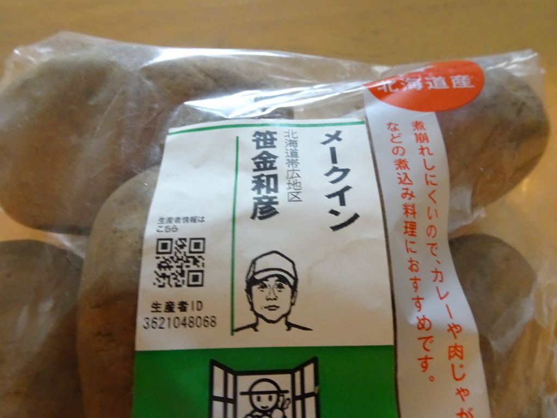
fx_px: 386
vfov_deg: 56.8
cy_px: 209
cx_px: 278
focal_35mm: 24
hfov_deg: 71.6
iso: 800
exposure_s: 1/25
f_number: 3.5
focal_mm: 4.1
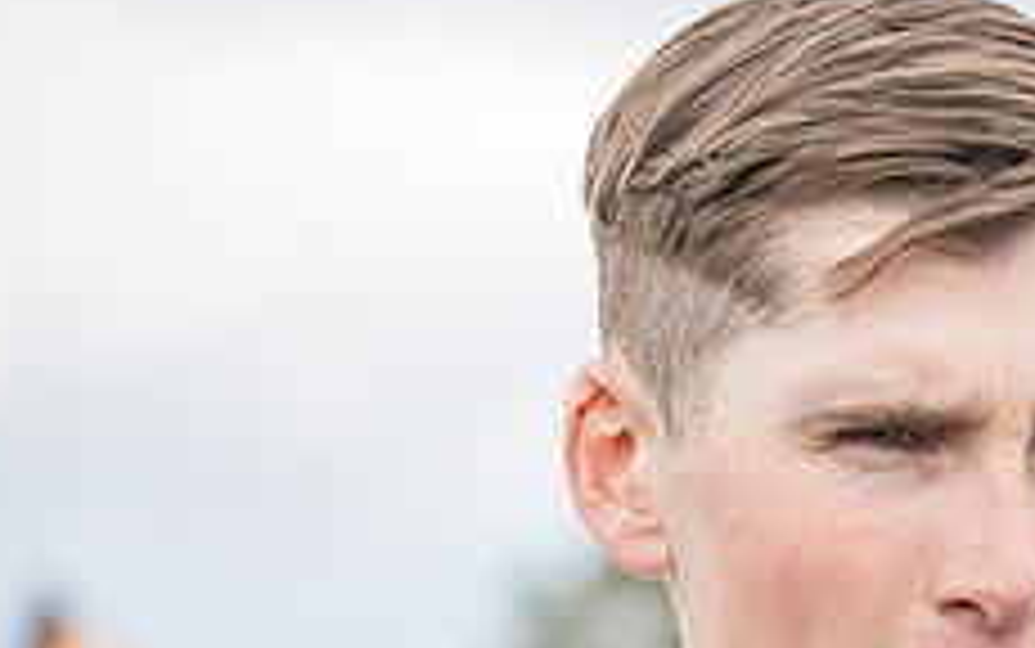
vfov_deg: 3.7
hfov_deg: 5.9
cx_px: 873
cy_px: 874
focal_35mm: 356
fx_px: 10047
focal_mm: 105
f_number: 5
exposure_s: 1/1000
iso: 400
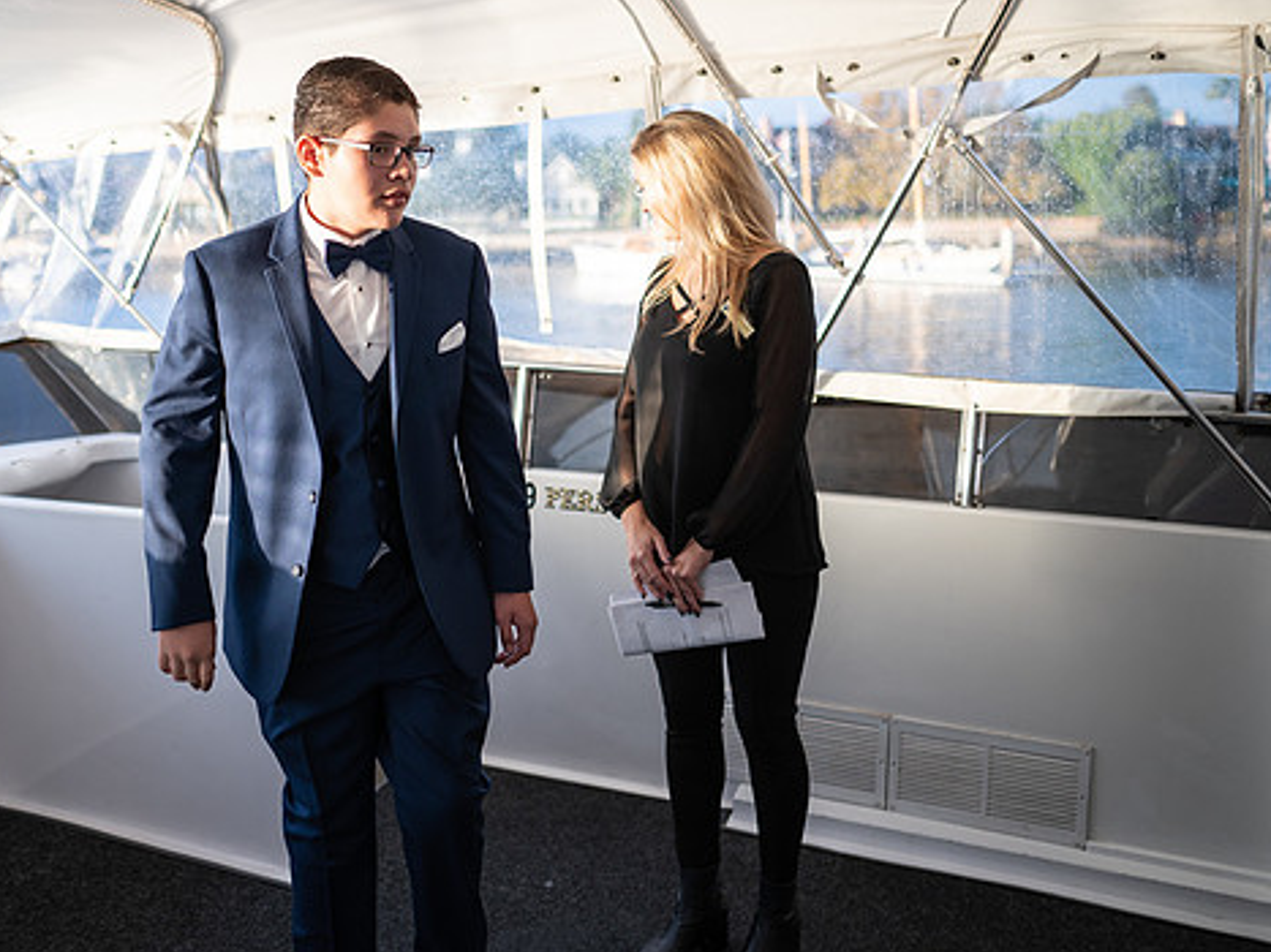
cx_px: 412
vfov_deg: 41.5
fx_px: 1248
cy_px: 368
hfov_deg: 52.8
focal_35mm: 34
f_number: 1.4
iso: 125
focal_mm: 24
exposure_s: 1/1000
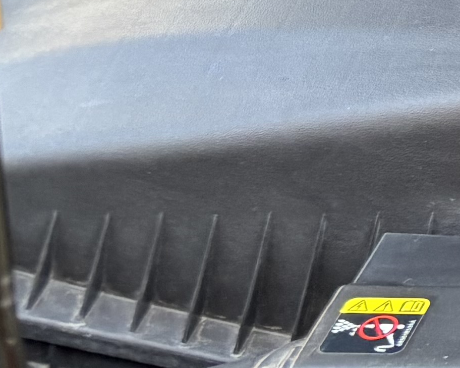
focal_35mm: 159
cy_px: -534
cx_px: 1316
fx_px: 2164
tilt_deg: -32.4
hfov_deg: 9.7
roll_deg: -1.1
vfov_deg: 8.8
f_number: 1.6
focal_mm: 5.96
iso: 160
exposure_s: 1/60
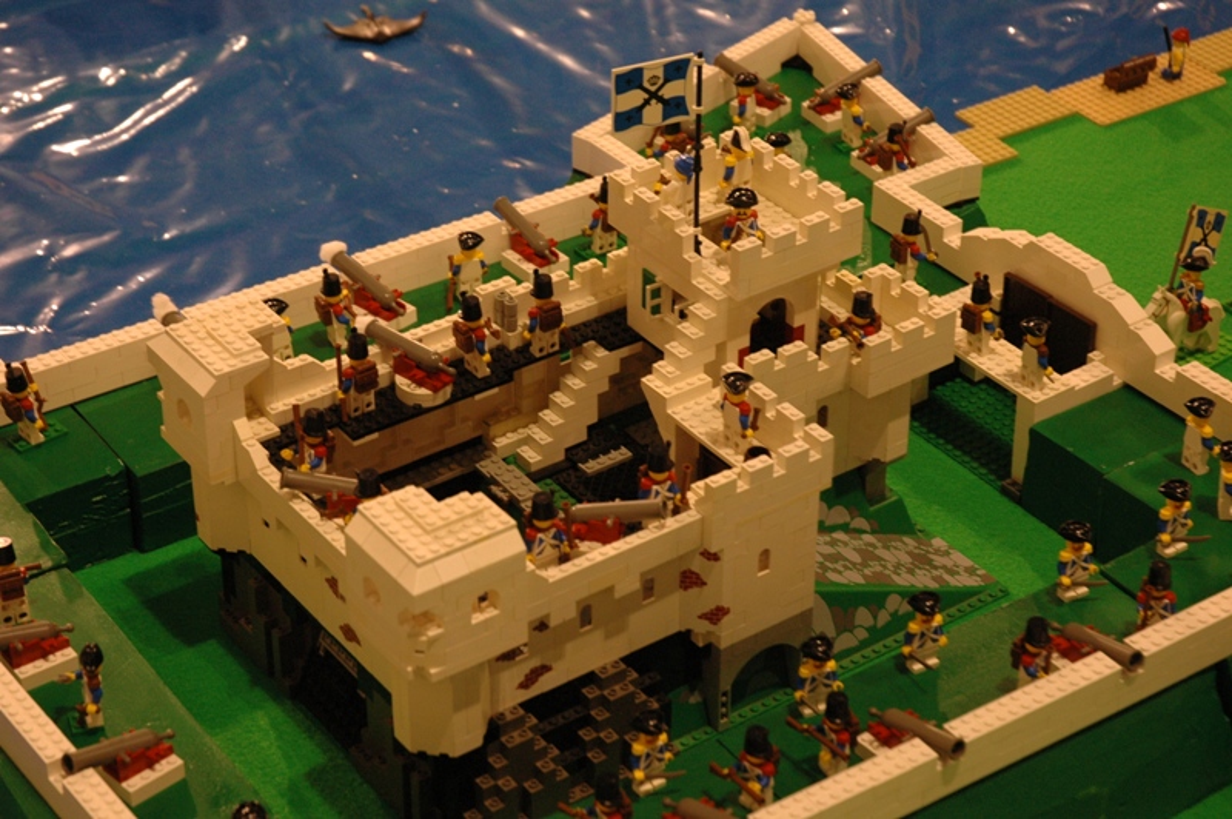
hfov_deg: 26.0
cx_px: 616
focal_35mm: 78
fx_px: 2667
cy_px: 410
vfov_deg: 17.5
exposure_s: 1/40
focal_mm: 52
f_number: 5.6
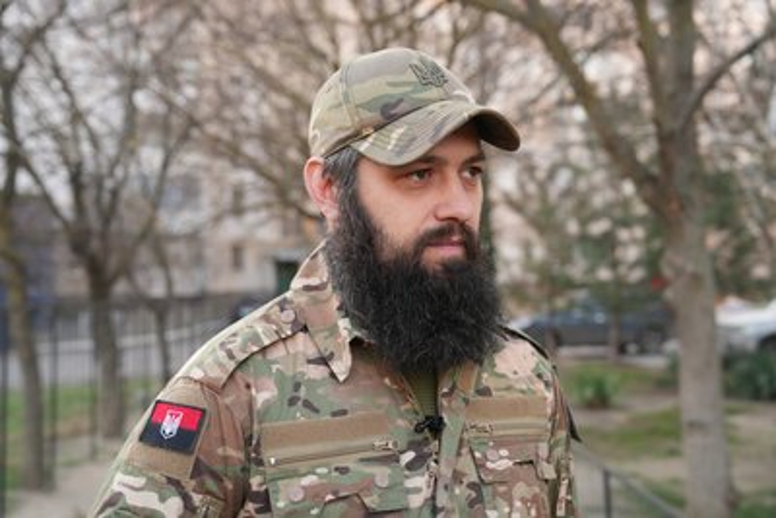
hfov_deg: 44.5
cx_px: 388
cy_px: 259
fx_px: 949
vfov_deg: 30.5
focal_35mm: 44
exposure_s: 1/160
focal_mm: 44
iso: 400
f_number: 4
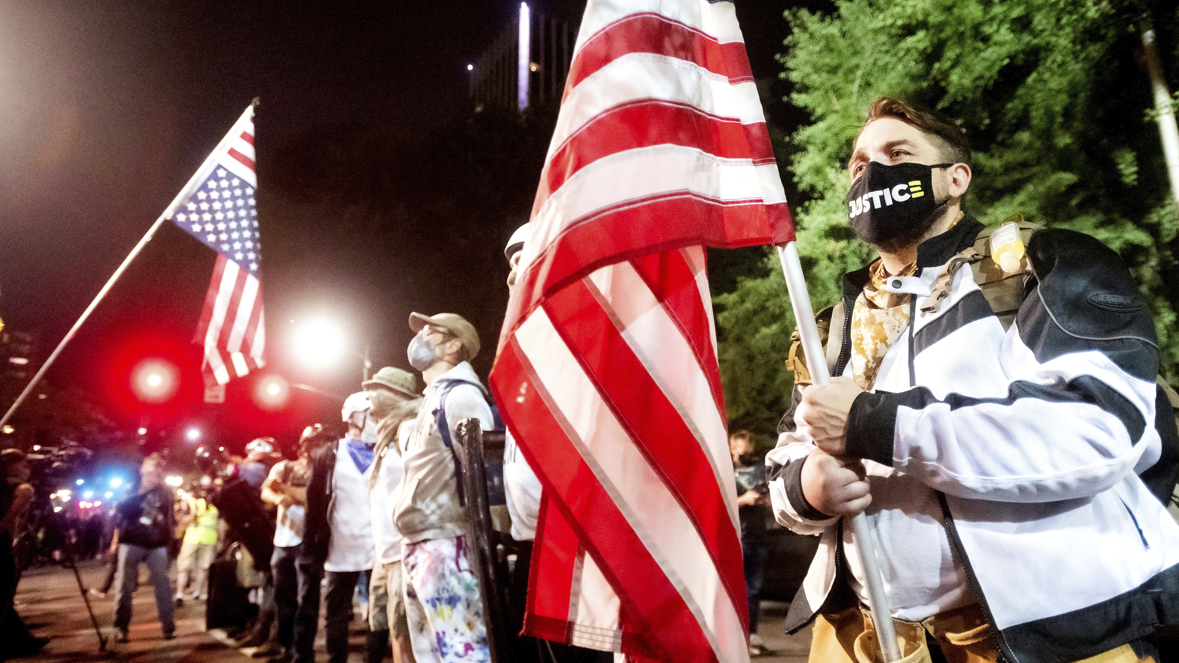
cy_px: 360
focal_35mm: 24
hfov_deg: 76.3
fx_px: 750
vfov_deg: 47.6
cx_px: 613
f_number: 2.8
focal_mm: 22
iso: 25600
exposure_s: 1/125
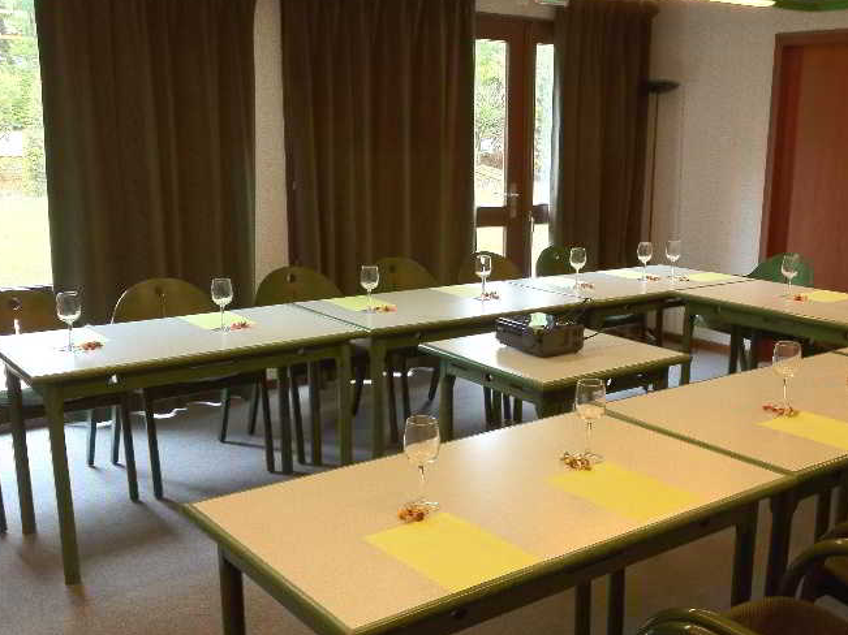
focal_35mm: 43
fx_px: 1053
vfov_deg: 33.6
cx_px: 502
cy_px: 341
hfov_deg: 43.7
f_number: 2.4
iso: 64
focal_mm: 4.28
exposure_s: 1/30
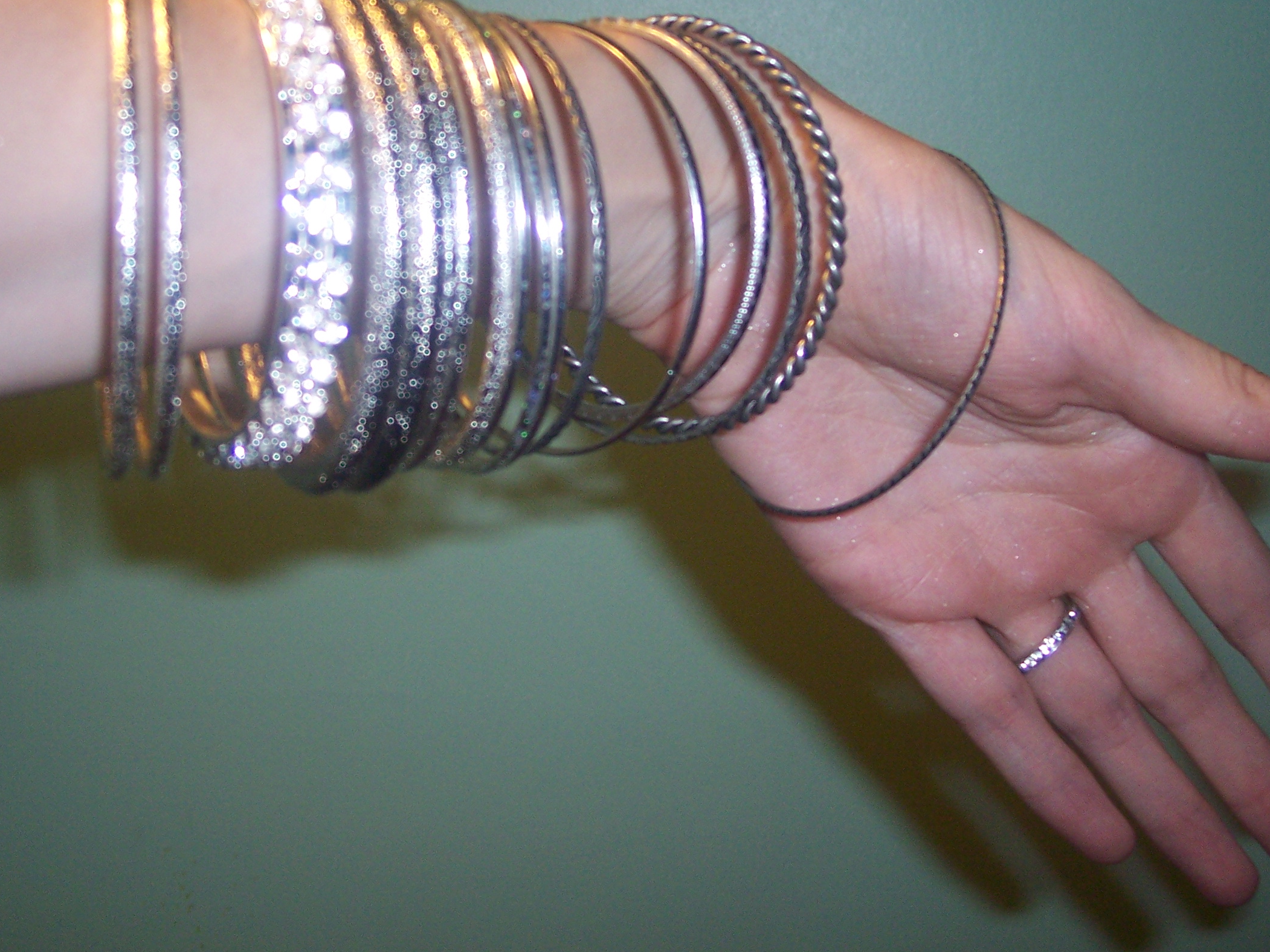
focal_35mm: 53
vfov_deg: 27.3
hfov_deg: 36.1
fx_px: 1944
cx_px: 555
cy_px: 315
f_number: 2.8
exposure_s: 1/60
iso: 140
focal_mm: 8
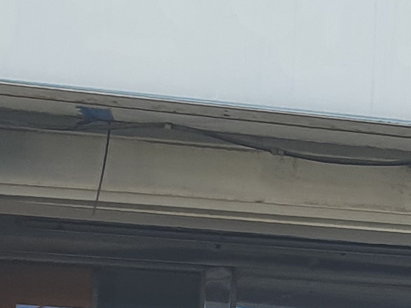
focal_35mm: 179
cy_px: 457
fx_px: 2124
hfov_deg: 9.2
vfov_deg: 8.1
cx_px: 1165
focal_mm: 4.3
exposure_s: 1/234
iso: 50
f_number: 2.4
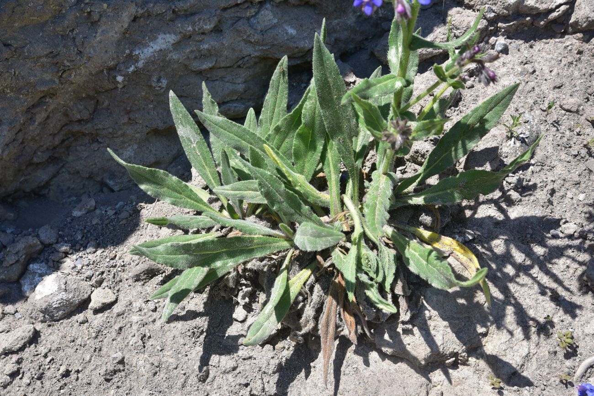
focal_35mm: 50
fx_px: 825
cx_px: 297
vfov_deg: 27.0
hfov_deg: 39.6
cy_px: 198
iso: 100
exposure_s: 1/125
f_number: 10
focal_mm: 50
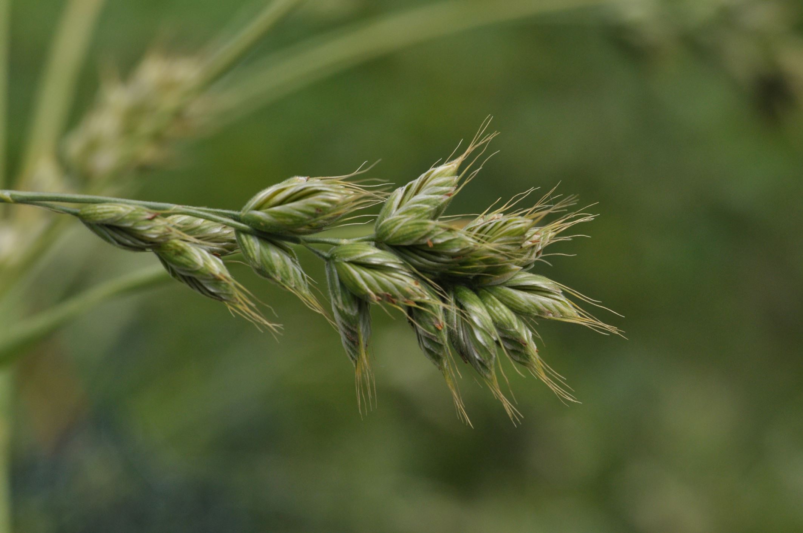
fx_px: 3509
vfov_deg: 8.7
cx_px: 402
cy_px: 266
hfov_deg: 13.1
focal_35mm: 158
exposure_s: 1/1250
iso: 500
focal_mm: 105
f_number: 8
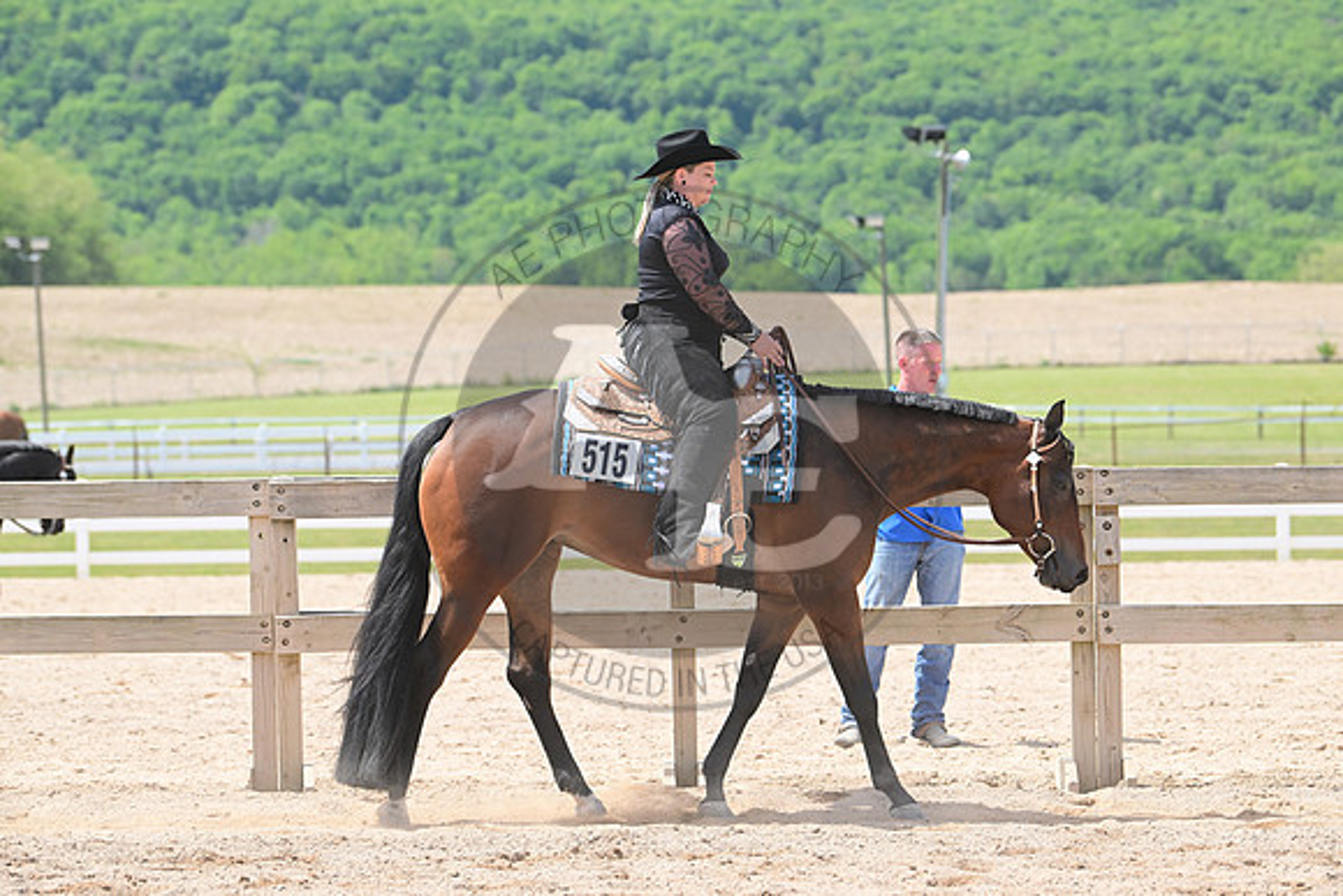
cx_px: 672
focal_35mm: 135
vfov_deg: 10.2
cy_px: 448
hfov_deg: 15.2
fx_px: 5037
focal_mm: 135
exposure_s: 1/2000
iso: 800
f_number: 5
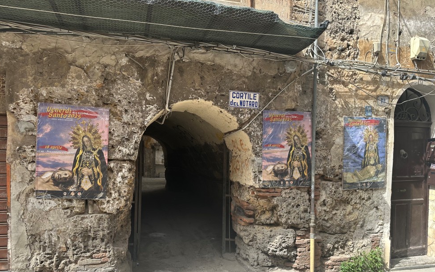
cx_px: 220
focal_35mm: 26
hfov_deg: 70.4
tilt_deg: -2.1
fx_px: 308
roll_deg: -0.8
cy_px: 164
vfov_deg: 47.3
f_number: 1.78
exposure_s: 1/1040
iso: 80
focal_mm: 6.86
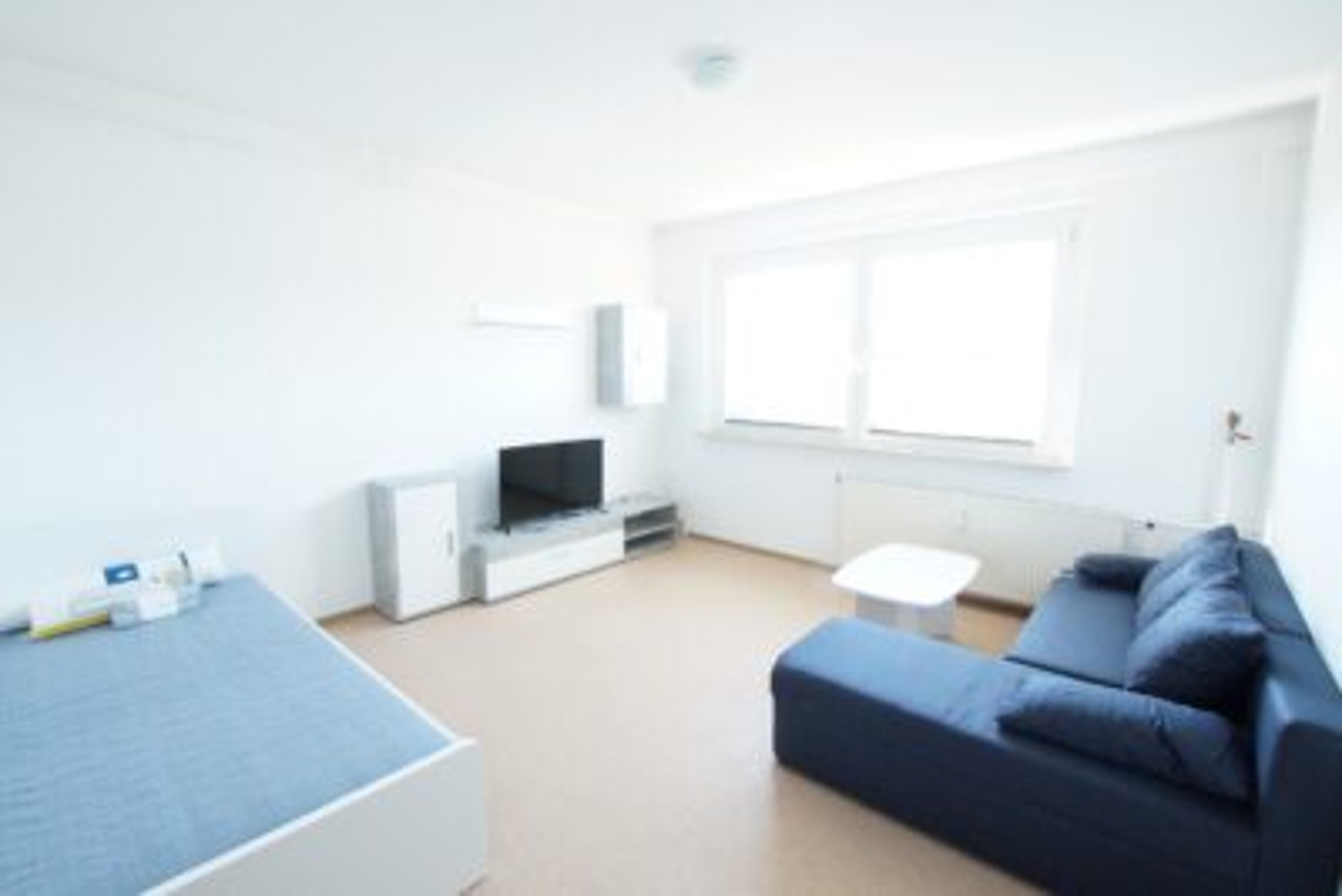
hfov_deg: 100.4
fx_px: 559
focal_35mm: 15
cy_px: 448
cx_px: 671
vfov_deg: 77.4
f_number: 10
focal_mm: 10
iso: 3200
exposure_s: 1/30
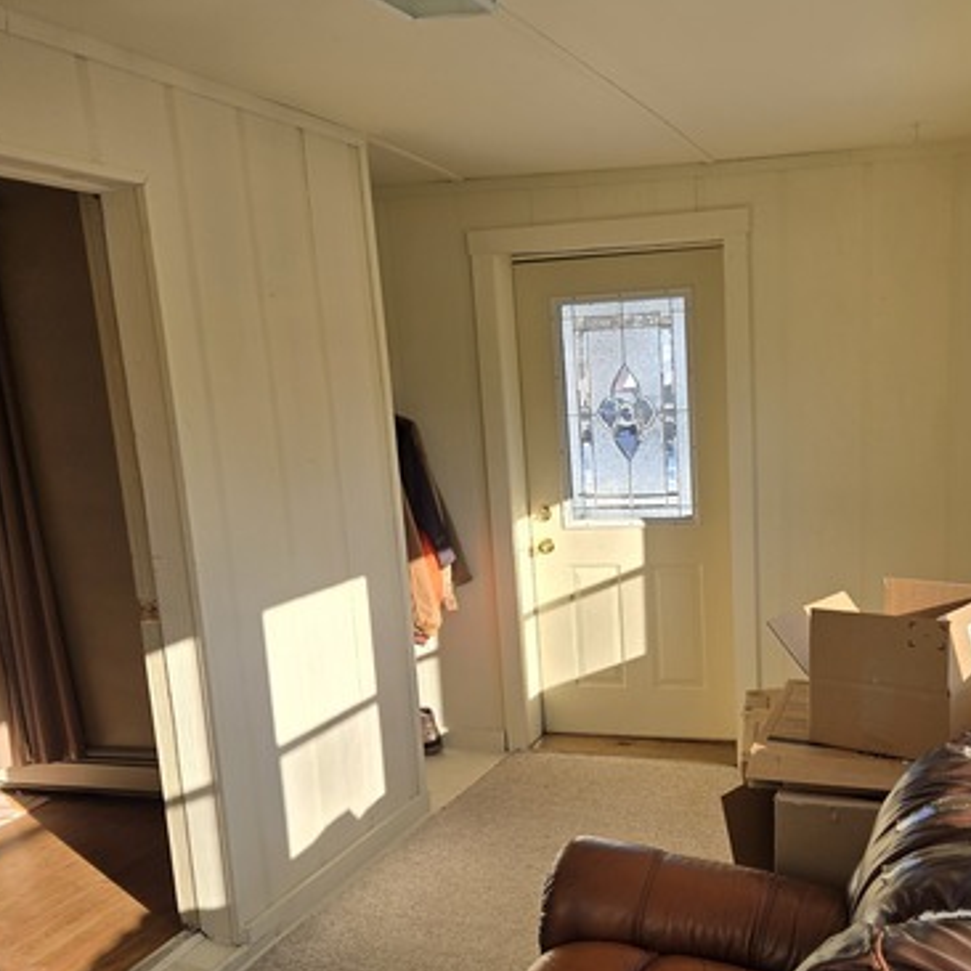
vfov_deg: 44.5
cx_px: 623
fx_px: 1174
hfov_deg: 44.5
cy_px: 609
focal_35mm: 37
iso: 25
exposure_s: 1/924
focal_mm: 5.4
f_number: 1.8
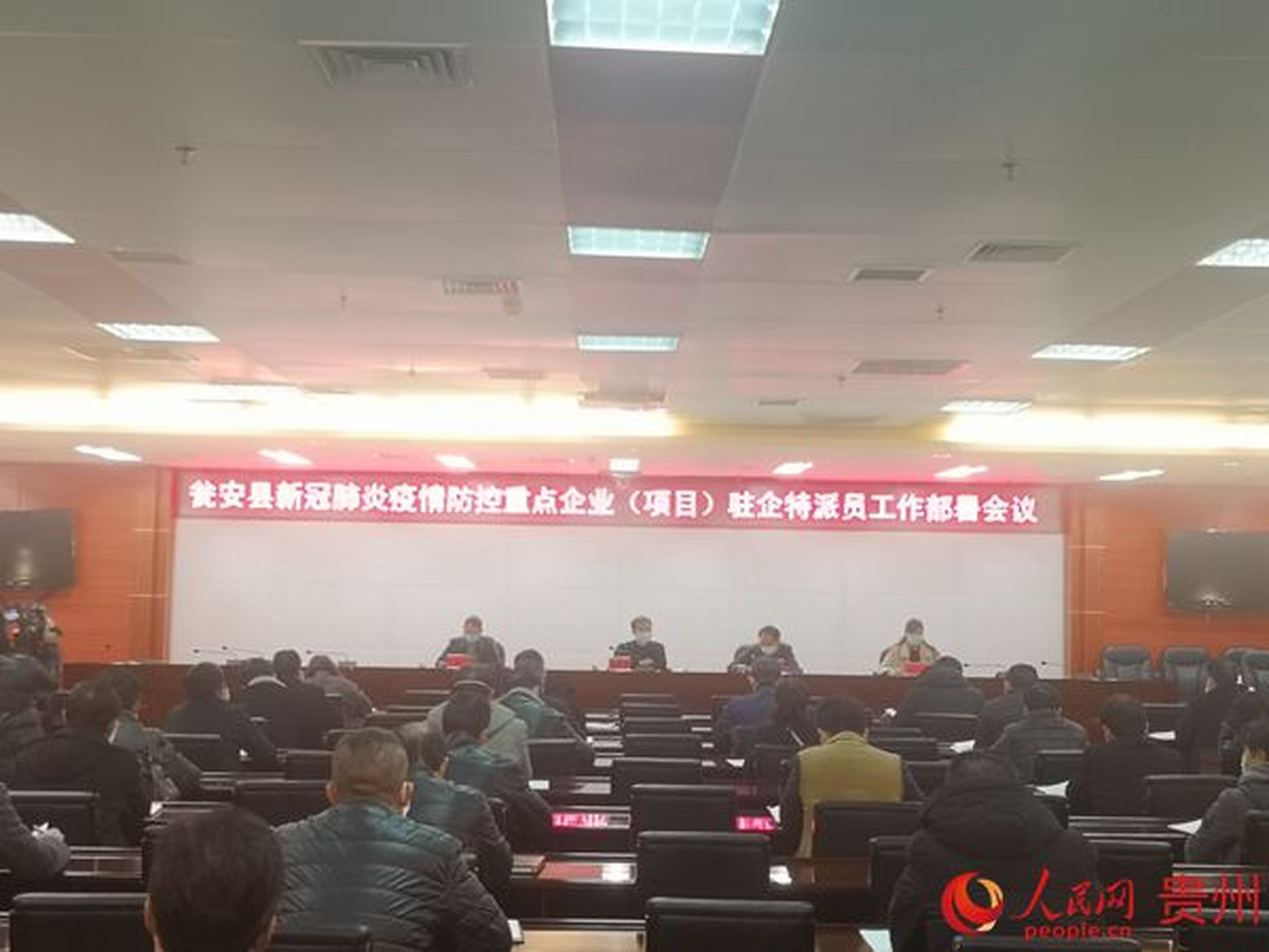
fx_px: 1760
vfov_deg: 30.3
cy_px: 476
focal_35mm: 48
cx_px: 634
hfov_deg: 39.7
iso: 250
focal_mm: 5.58
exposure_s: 1/33.3
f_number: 1.8
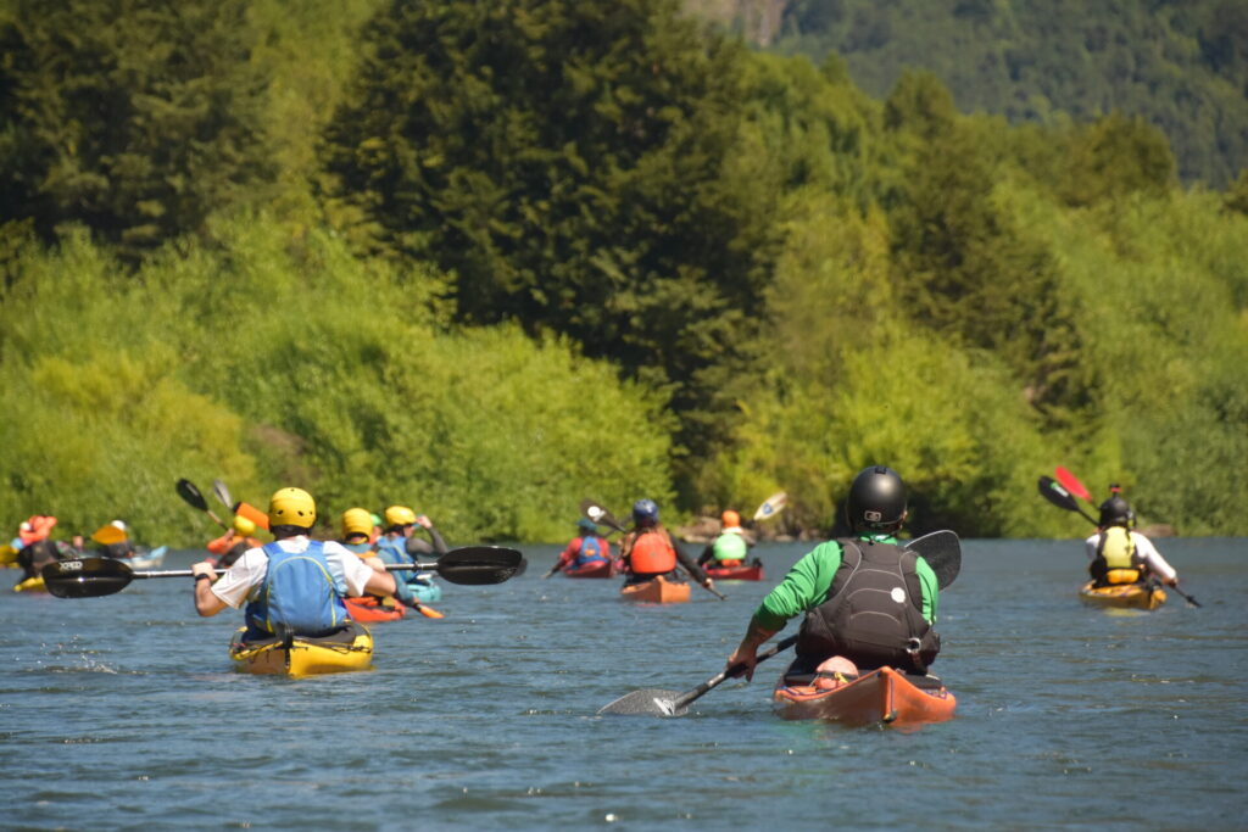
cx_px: 624
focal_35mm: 240
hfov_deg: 8.6
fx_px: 8321
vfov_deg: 5.7
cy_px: 416
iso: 400
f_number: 6
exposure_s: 1/1600
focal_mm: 160
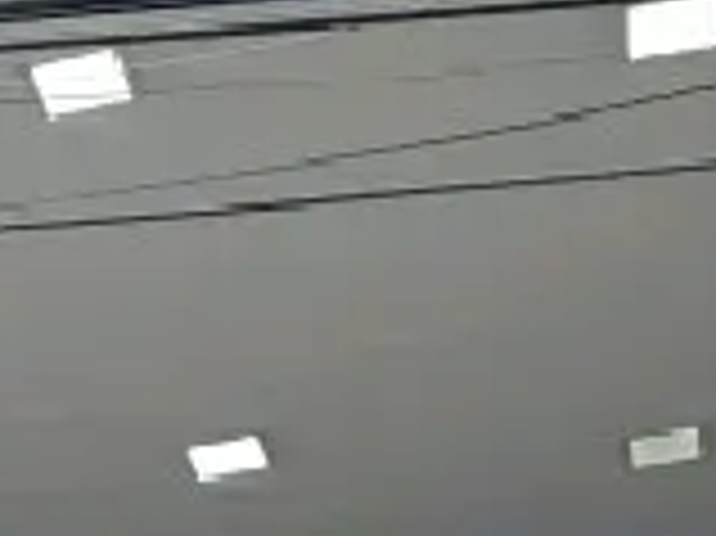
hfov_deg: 14.3
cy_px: 1311
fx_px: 2708
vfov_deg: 9.9
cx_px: -266
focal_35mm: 131
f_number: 2.4
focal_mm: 4.3
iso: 64
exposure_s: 1/120
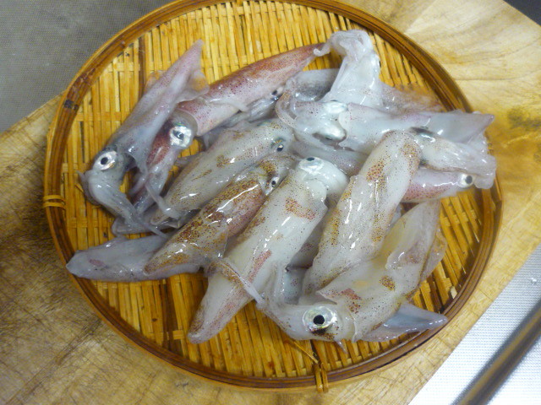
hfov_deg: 55.4
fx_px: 516
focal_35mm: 33
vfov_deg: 42.9
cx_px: 270
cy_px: 202
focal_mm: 5.5
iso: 400
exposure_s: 1/25
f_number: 2.8
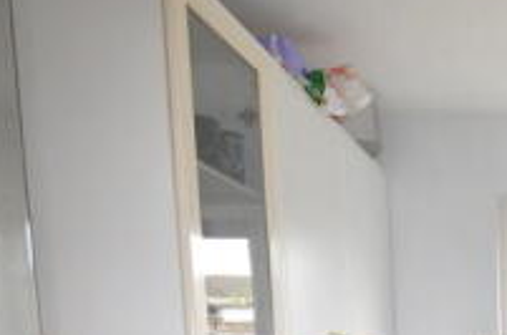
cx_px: 608
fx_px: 688
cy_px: 496
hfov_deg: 33.1
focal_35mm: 49
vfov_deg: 22.6
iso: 400
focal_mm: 10
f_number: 4.5
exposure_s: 1/80
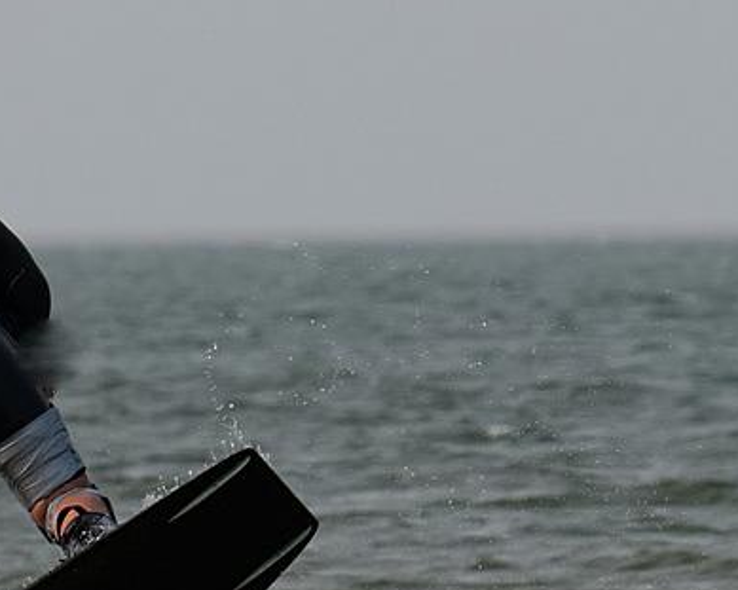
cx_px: 34
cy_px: 467
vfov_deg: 1.6
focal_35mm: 955
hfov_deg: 2.0
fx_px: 20854
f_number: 7.1
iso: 252
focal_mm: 220
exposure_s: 1/1600
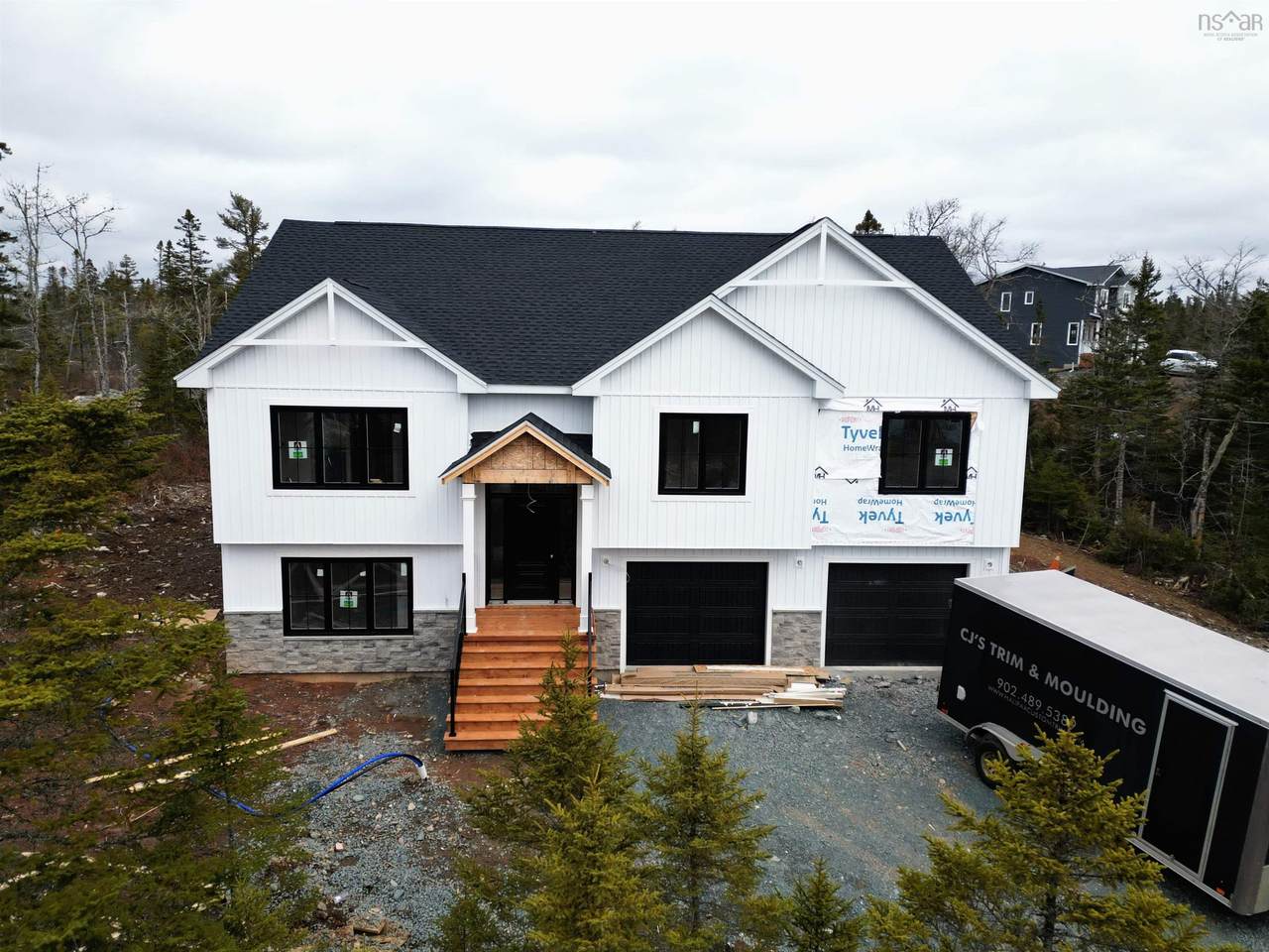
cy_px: 476
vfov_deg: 56.8
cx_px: 634
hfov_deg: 71.6
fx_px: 880
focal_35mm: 24
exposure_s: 1/2500
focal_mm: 6.72
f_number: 1.7
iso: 100
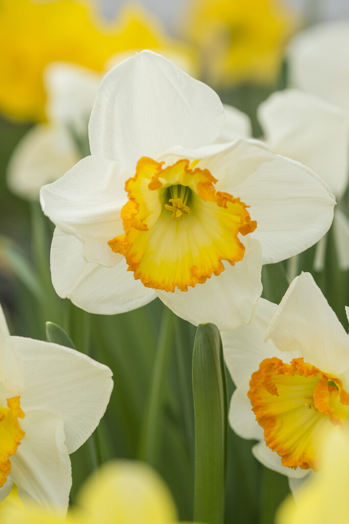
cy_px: 262
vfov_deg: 10.3
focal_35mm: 200
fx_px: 2907
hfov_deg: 6.9
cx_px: 174
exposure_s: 1/1000
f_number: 6.3
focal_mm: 200
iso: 500
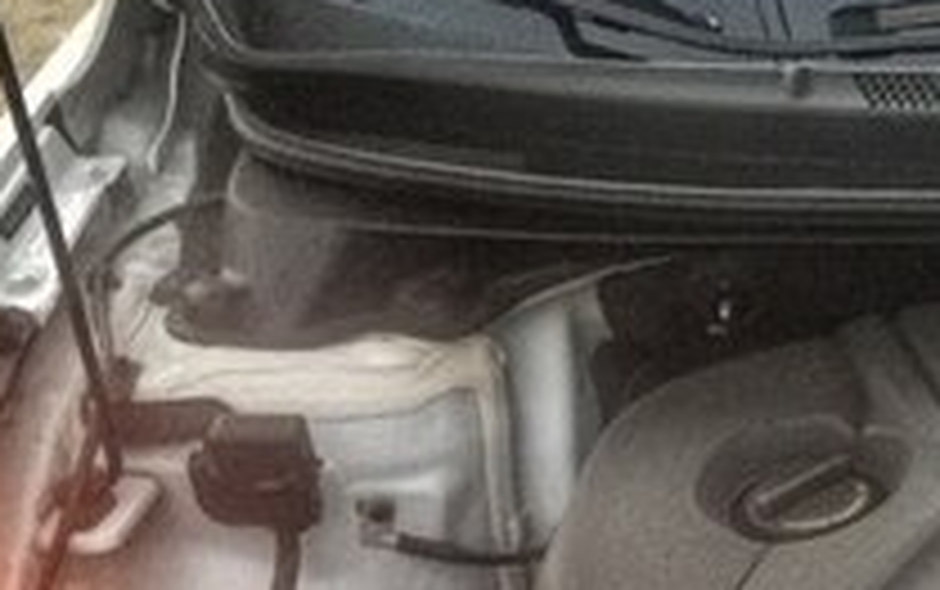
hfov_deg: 18.9
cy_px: 777
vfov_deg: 13.0
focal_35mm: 97
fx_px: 2487
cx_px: 1399
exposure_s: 1/8
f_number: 2.2
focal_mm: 4.15
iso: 125
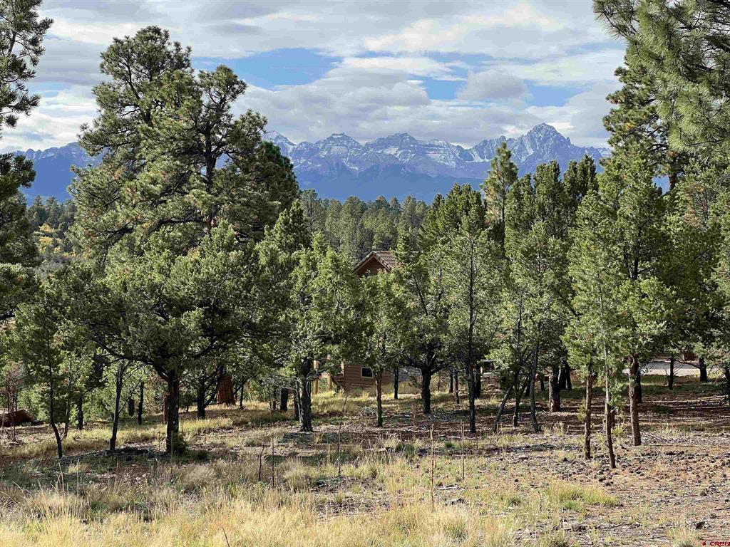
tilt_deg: -0.5
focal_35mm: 77
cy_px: 274
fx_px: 1624
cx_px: 365
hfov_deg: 25.3
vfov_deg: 19.1
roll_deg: -0.5
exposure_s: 1/515
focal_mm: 9
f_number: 2.8
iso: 32
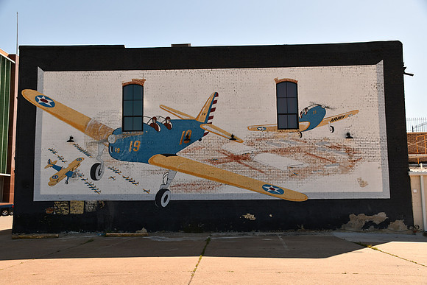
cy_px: 142
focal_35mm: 36
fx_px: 427
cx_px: 214
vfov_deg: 36.9
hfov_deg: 53.1
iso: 125
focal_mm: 24
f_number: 6.3
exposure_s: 1/640
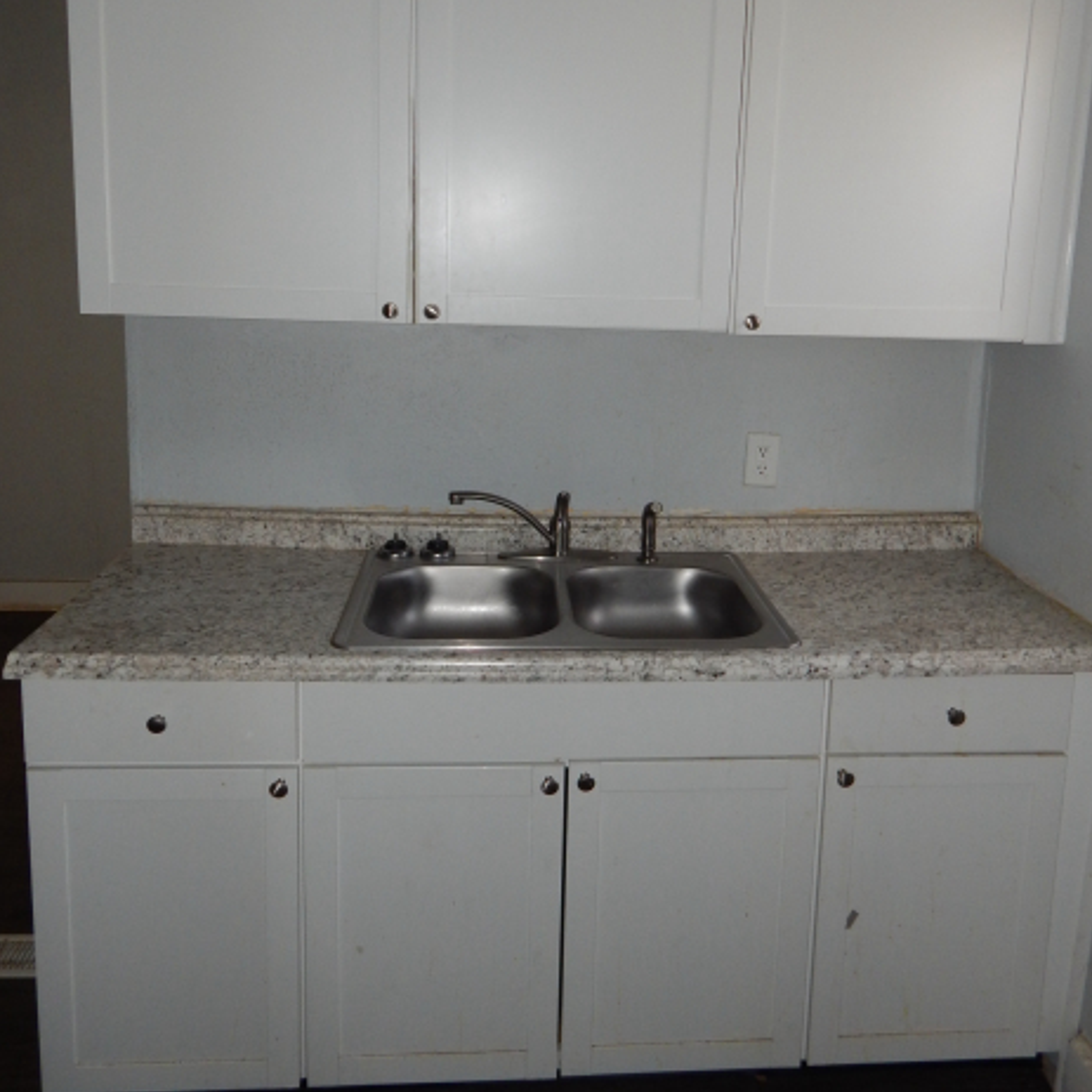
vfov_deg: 56.6
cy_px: 409
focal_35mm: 28
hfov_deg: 57.2
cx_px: 587
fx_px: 999
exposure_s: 1/30
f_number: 3
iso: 200
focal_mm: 4
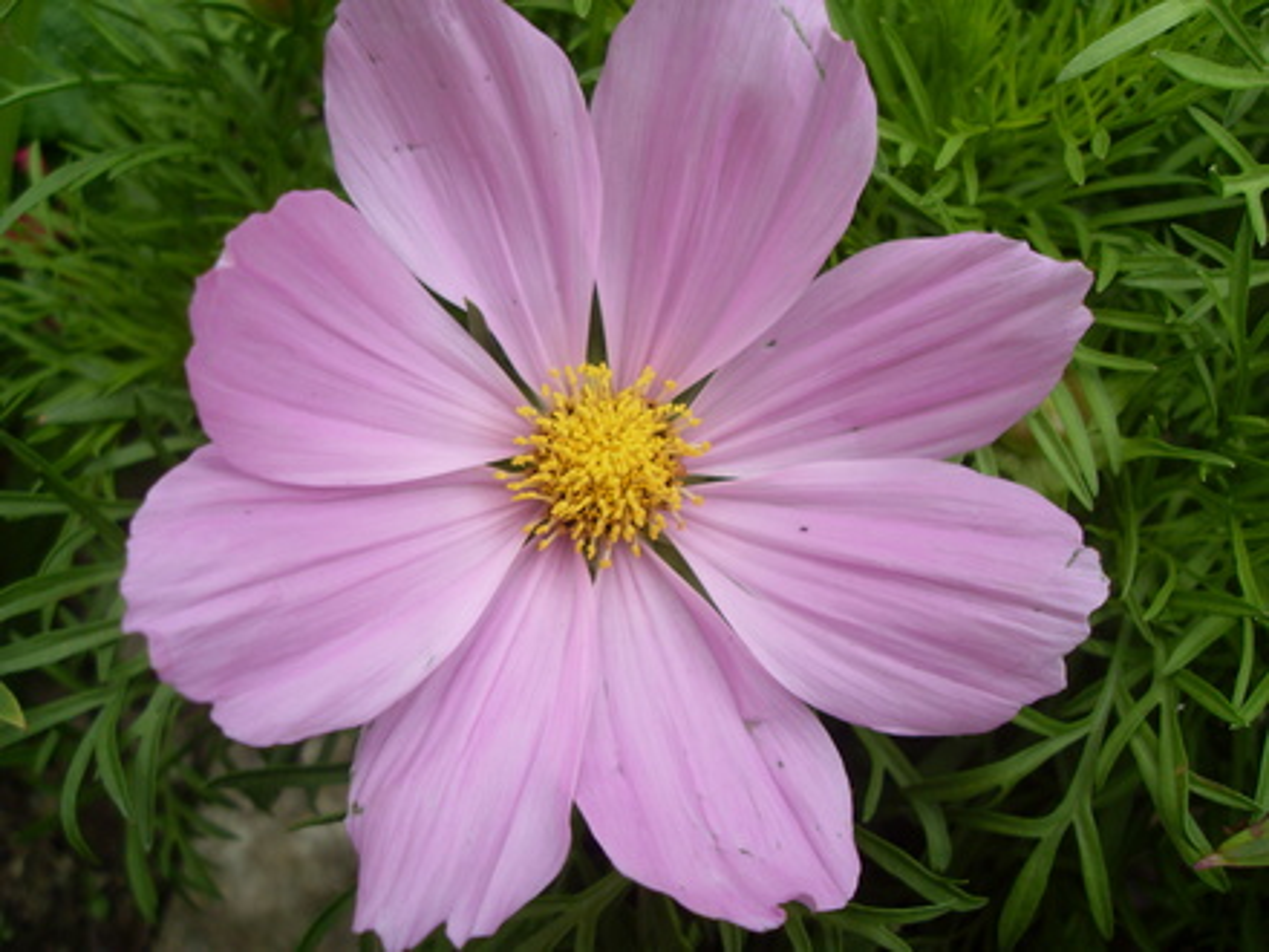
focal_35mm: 35
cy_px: 476
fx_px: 1283
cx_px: 634
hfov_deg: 52.6
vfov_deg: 40.7
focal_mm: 6.3
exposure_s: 1/90
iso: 80
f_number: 7
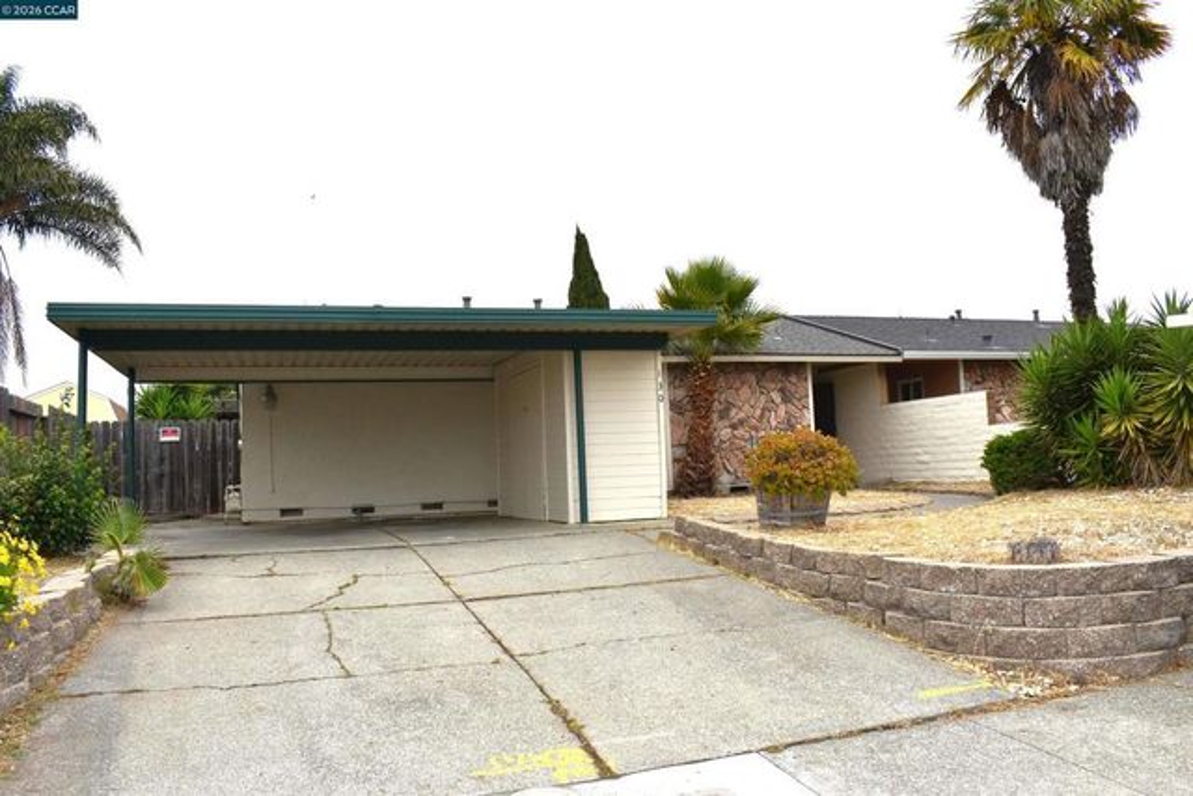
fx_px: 895
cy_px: 398
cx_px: 596
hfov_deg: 67.4
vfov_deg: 48.0
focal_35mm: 27
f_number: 9
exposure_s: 1/250
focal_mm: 18
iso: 100
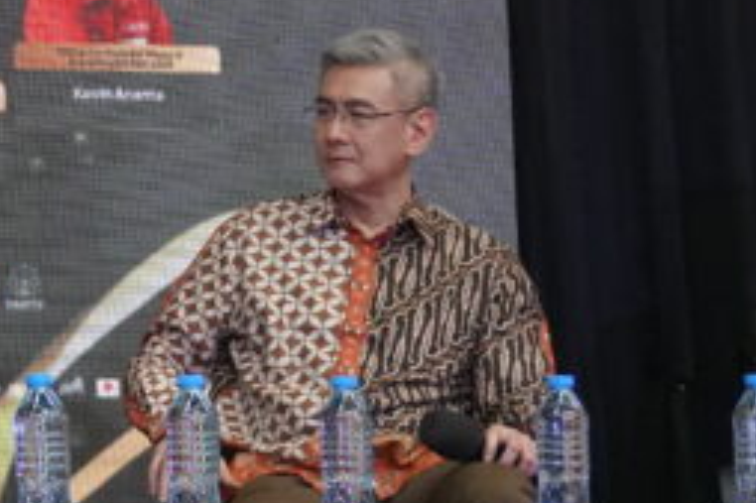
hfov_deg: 13.4
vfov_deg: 9.4
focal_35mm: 145
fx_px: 3043
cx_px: -363
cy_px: 24
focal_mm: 32
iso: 4000
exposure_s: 1/160
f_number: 5
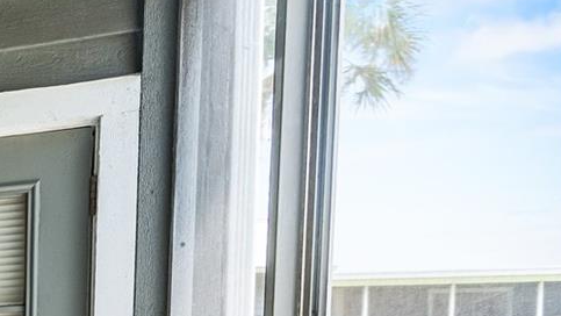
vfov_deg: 17.9
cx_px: -357
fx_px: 878
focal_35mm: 59
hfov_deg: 24.2
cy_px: 497
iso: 800
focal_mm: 17
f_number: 8
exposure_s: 1/40
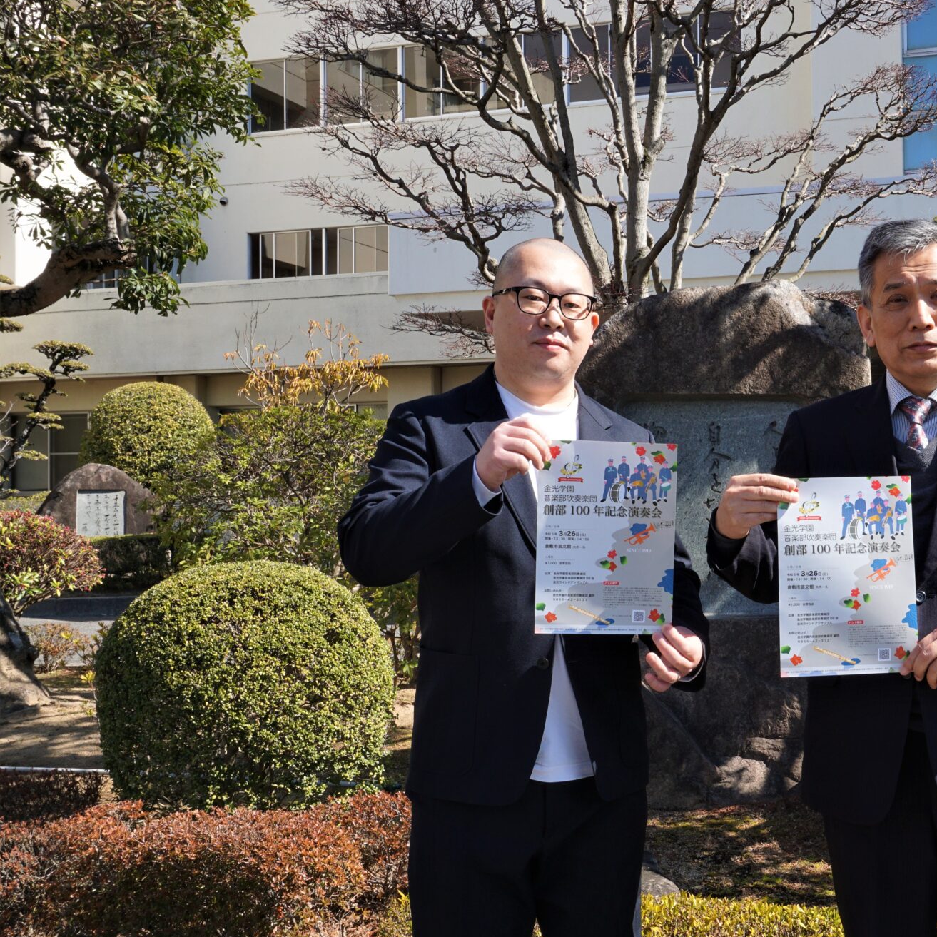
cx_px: 713
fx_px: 1367
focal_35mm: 45
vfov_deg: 37.8
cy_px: 468
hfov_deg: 36.8
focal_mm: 23
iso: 160
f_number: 16
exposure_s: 1/60
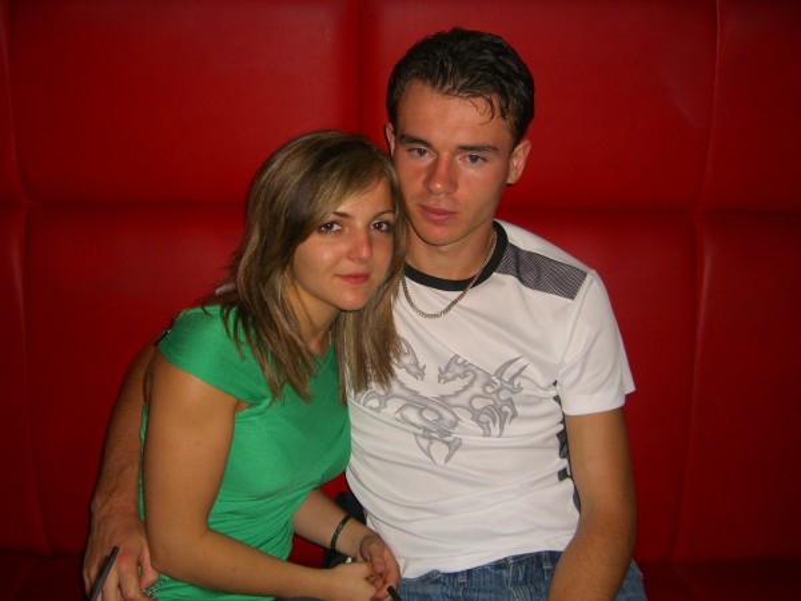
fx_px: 879
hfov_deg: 49.0
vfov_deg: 37.7
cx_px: 400
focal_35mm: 38
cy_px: 300
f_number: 2.8
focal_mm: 7.9
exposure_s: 1/60
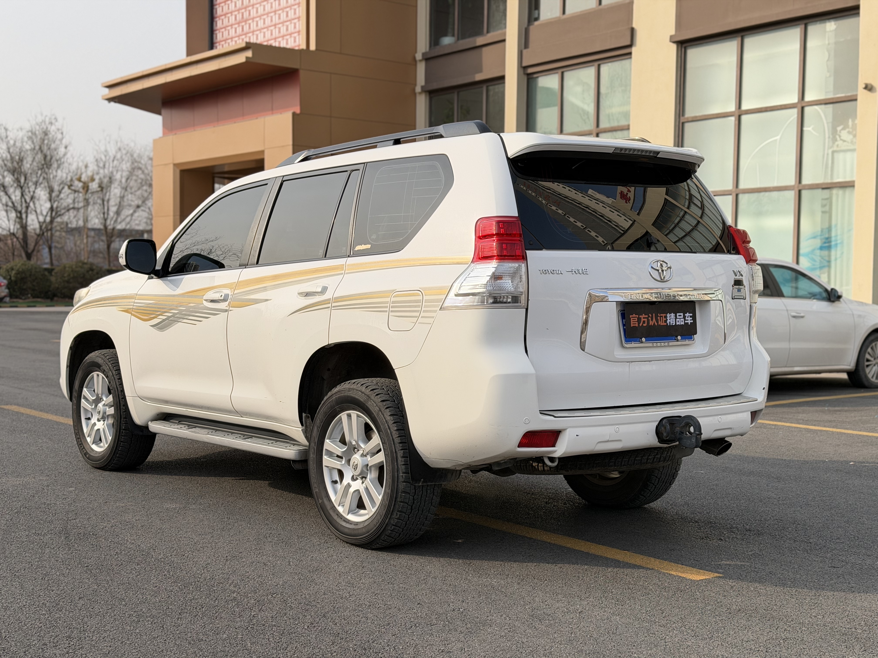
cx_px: 439
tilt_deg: -2.9
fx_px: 1217
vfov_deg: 30.3
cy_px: 329
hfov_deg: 39.7
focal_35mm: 48
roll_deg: -0.6
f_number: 1.78
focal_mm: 6.76
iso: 100
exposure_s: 1/1754
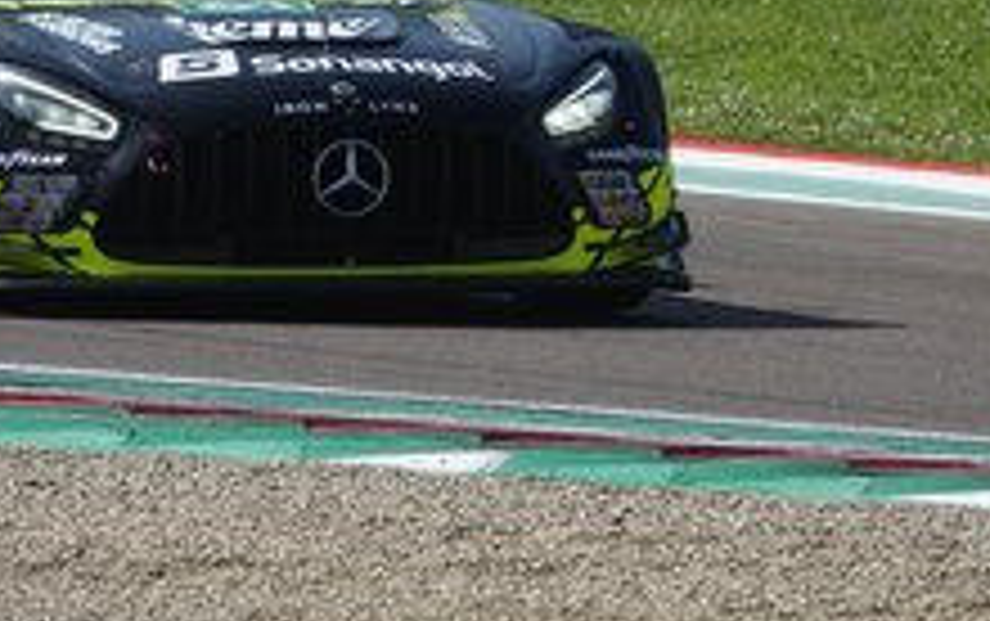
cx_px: 400
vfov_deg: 1.3
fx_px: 27278
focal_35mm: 1010
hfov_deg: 2.1
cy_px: 63
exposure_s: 1/800
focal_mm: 177.86
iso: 100
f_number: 5
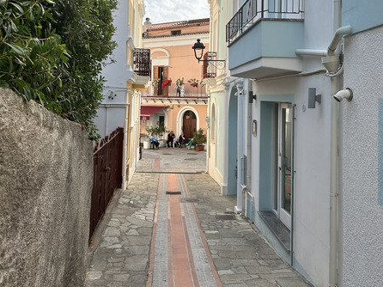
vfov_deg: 39.8
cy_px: 82
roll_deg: +1.7
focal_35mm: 35
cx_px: 191
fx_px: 387
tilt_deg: +6.6
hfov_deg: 52.7
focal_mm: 5.7
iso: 50
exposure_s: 1/1724
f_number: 1.5
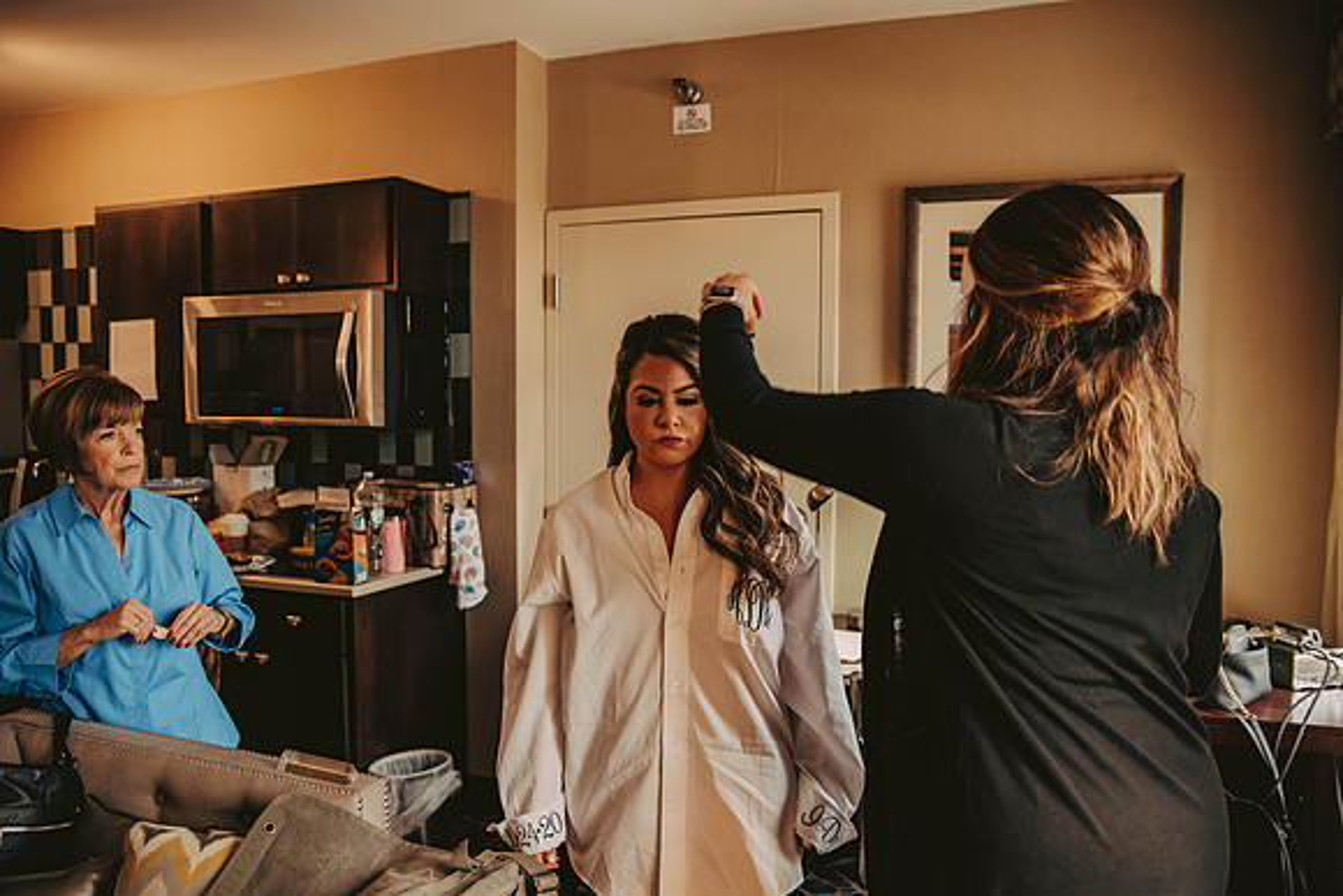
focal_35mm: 28
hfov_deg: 65.5
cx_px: 672
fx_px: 1045
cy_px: 448
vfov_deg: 46.4
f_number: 2.8
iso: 800
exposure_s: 1/100
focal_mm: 28
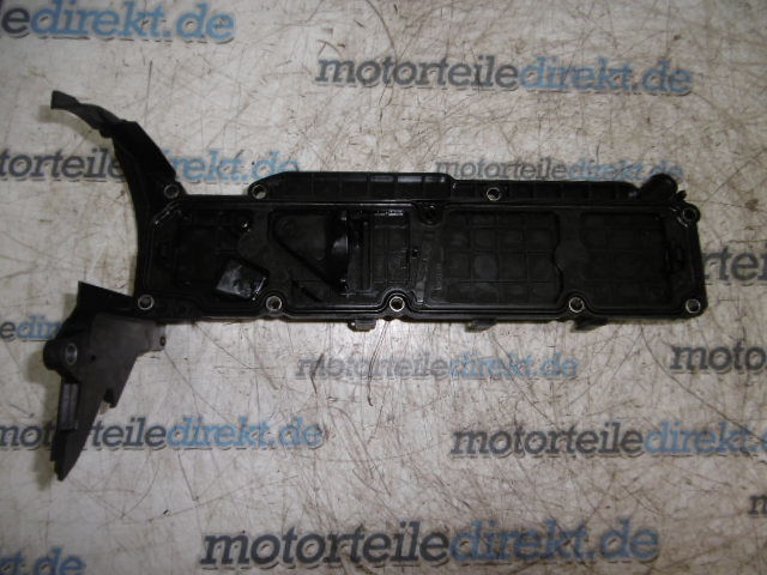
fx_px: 532
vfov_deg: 56.8
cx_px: 384
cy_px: 288
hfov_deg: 71.6
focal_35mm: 24
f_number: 3.1
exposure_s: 1/60
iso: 100
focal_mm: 4.3
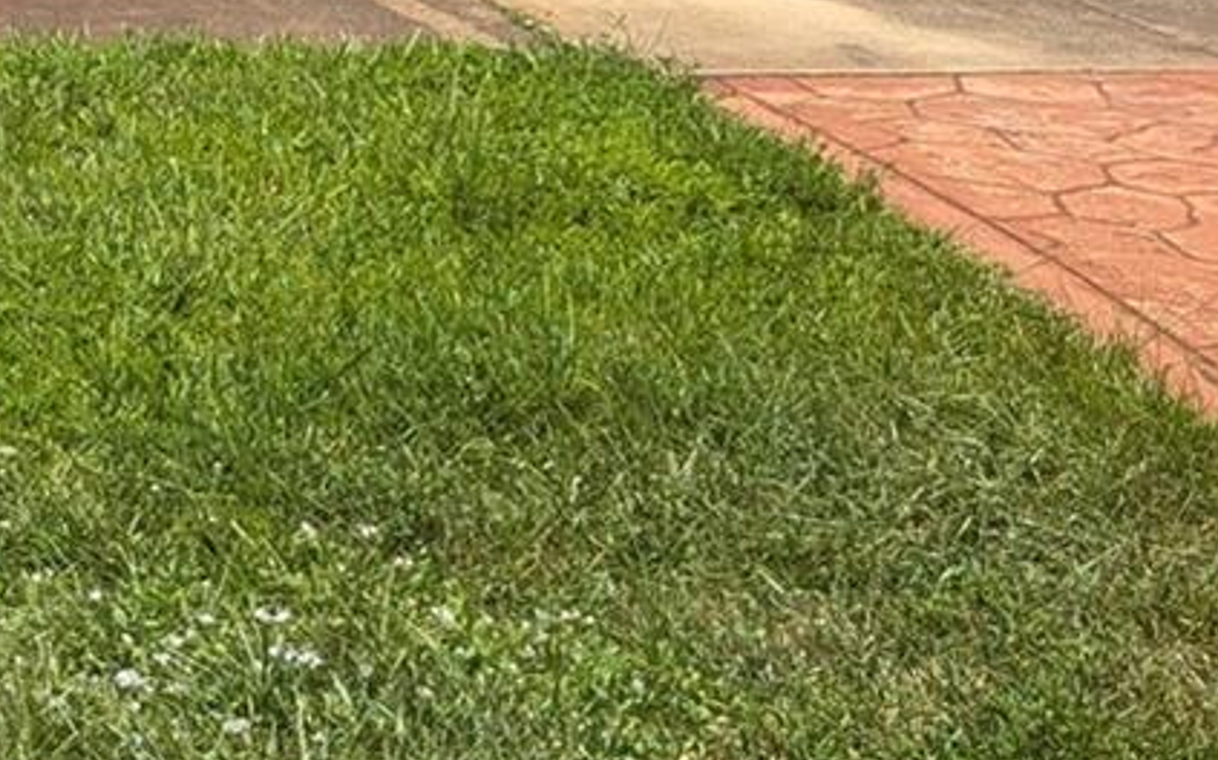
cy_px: -242
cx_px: -740
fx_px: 3185
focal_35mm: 96
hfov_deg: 18.5
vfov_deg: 13.1
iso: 19
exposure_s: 1/1126
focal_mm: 6.9
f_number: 1.68
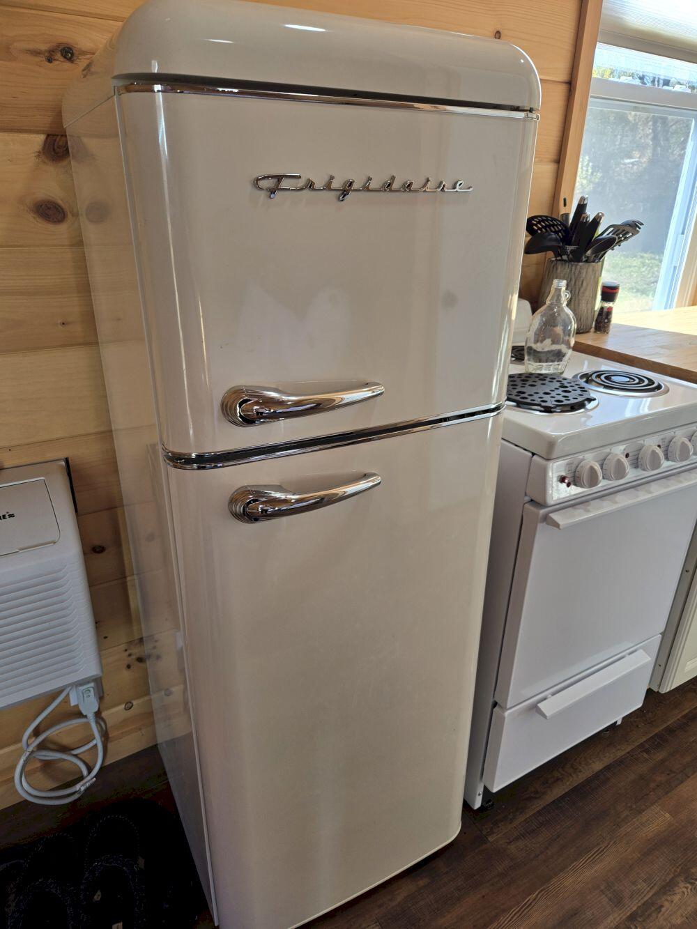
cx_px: 348
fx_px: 617
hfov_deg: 58.9
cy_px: 464
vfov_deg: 73.9
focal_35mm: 23
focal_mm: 5.4
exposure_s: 1/120
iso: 40
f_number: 1.8
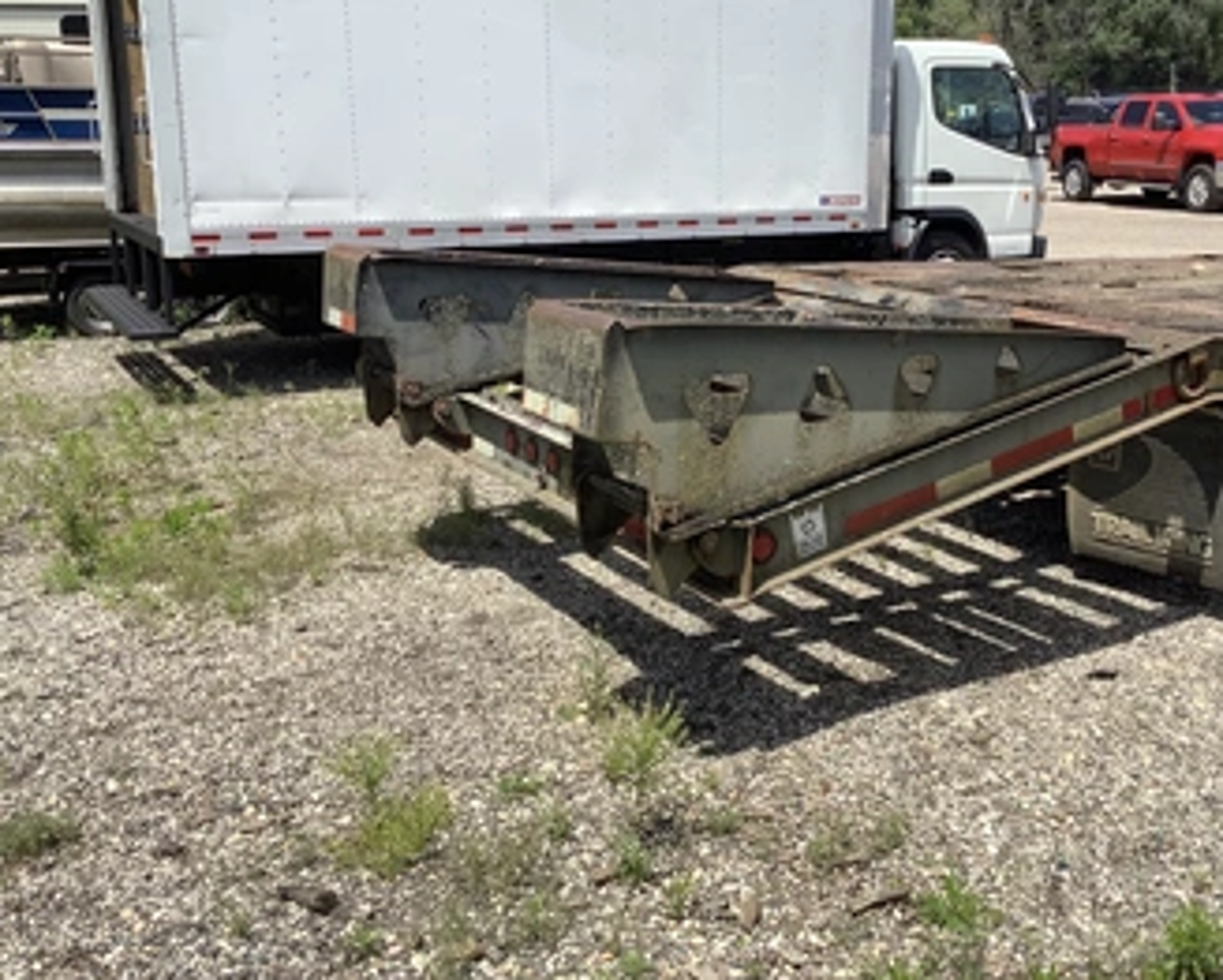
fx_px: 1340
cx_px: 729
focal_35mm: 37
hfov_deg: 48.8
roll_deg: +0.4
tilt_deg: -12.8
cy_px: 423
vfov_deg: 40.1
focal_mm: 3.3
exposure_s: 1/1431
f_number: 2.4
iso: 25
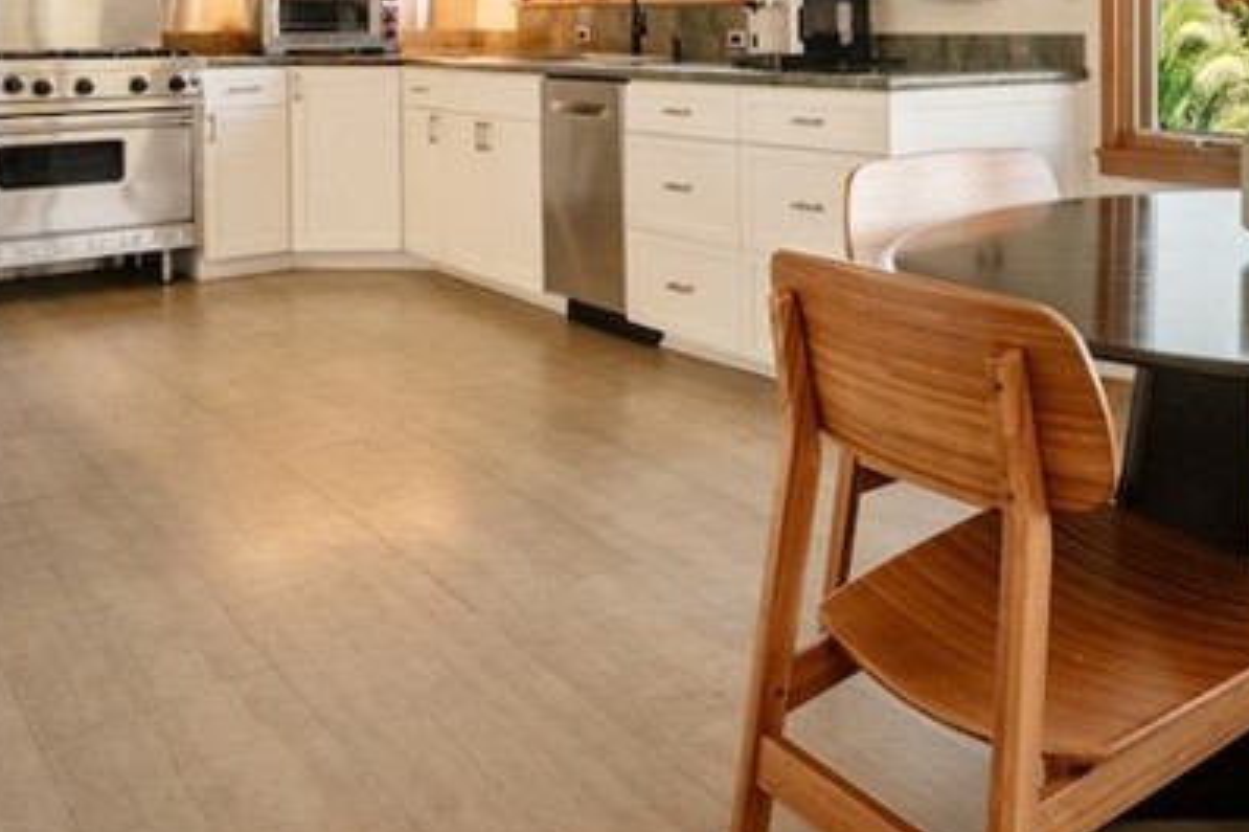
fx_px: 1248
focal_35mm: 36
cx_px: 1083
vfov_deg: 34.2
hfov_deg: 48.5
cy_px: 38
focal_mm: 14
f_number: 9
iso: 640
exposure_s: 1/13
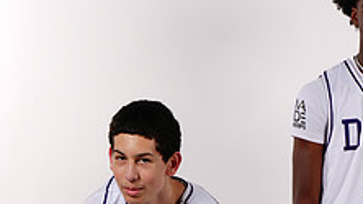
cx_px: 243
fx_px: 3033
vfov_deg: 3.8
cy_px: 259
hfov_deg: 6.8
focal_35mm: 315
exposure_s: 1/500
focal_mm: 115
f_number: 9
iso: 200
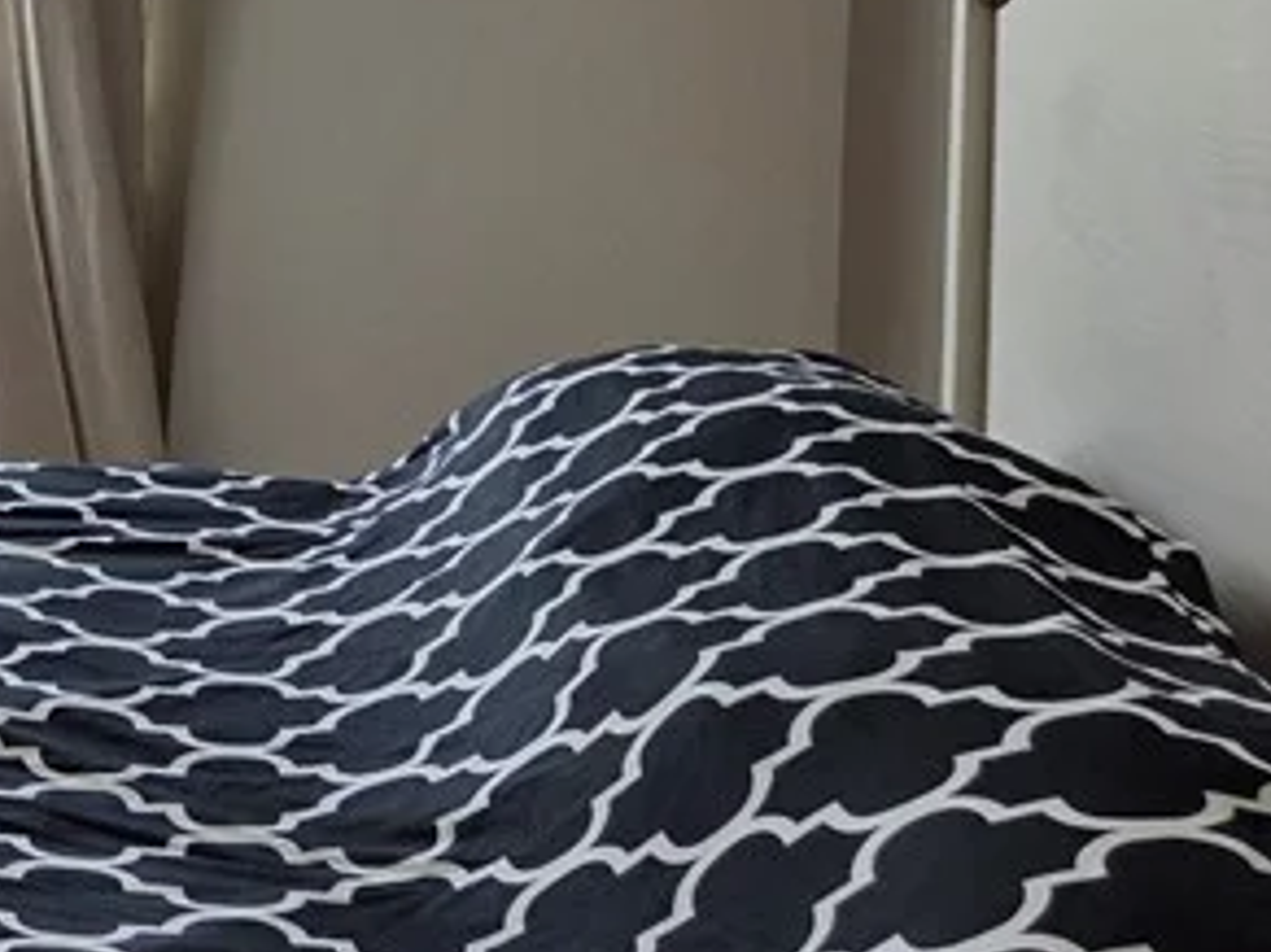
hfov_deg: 19.8
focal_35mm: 81
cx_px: -791
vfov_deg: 17.7
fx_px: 2973
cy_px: -13
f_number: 1.8
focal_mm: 5.4
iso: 125
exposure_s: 1/120
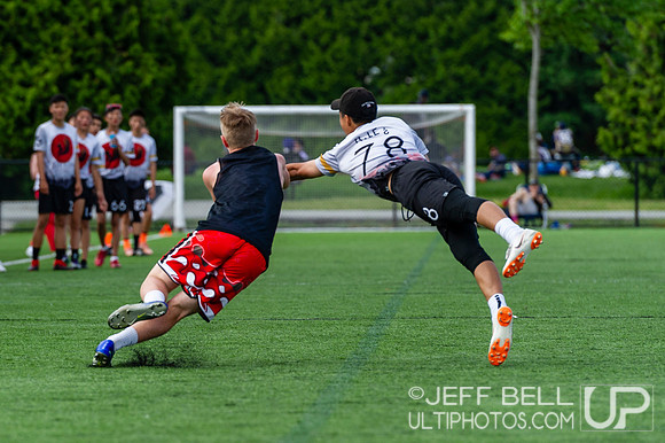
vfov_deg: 4.1
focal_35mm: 338
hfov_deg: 6.1
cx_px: 241
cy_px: 277
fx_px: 6241
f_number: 4
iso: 450
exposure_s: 1/1250
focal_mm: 200
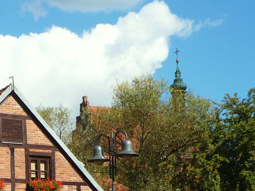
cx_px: -45
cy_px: 239
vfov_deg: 13.3
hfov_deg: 17.4
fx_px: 796
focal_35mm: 108
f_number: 8
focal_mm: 6.1
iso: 100
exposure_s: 1/160
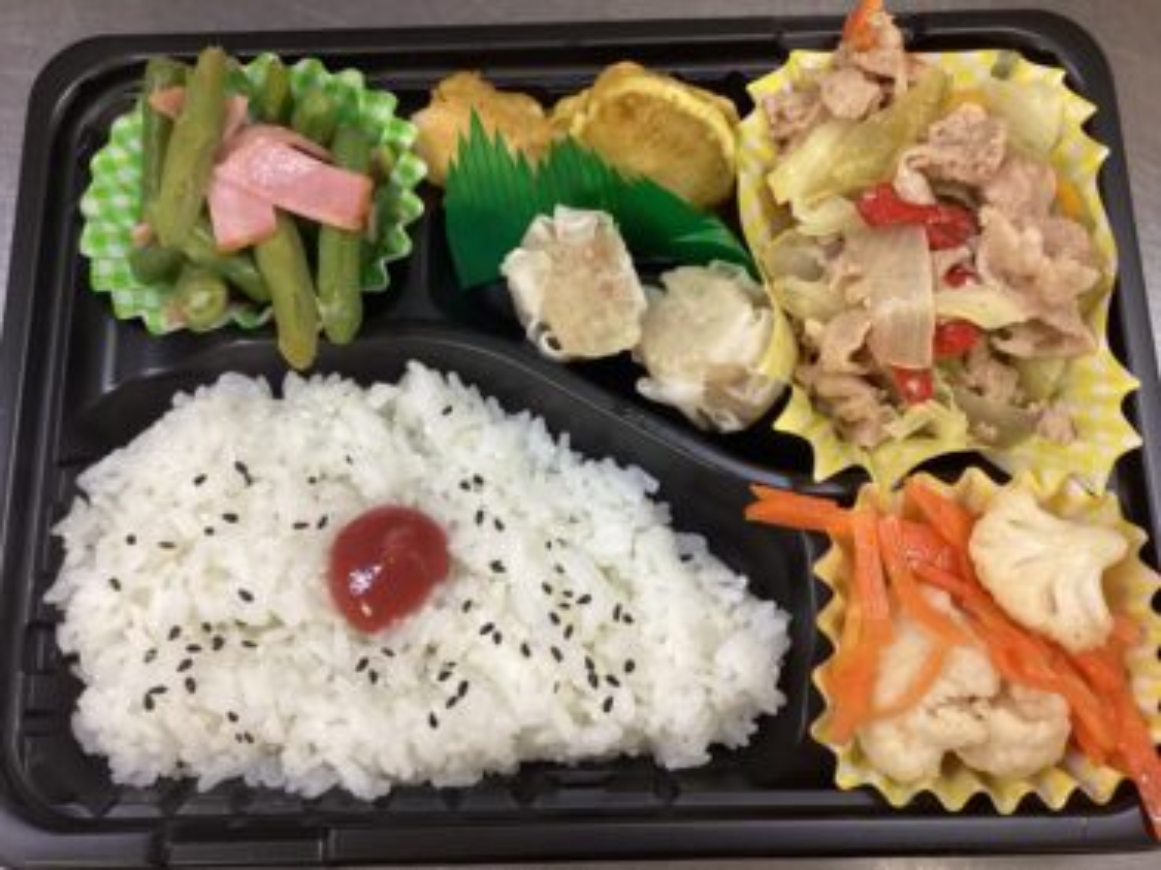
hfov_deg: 58.4
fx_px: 1039
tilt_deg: -76.1
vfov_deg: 45.4
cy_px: 435
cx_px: 580
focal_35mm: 31
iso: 160
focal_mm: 3.3
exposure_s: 1/60
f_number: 2.4
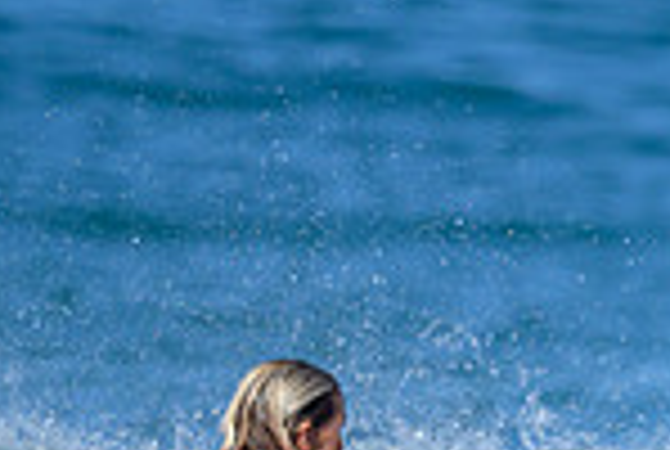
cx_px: 433
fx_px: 79646
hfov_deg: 0.5
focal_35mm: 4271
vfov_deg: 0.3
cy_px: 536
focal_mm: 800
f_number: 6.3
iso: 320
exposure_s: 1/2000
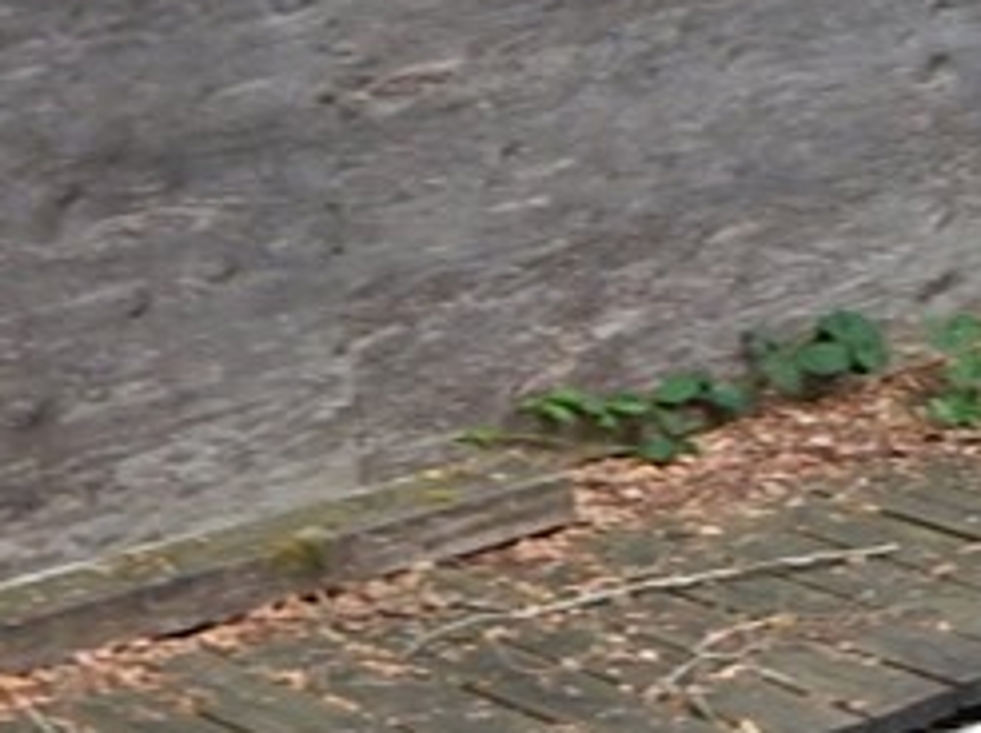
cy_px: -402
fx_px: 5068
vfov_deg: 8.1
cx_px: 1627
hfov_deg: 10.5
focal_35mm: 179
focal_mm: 7.7
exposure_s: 1/100
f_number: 3.6
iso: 125
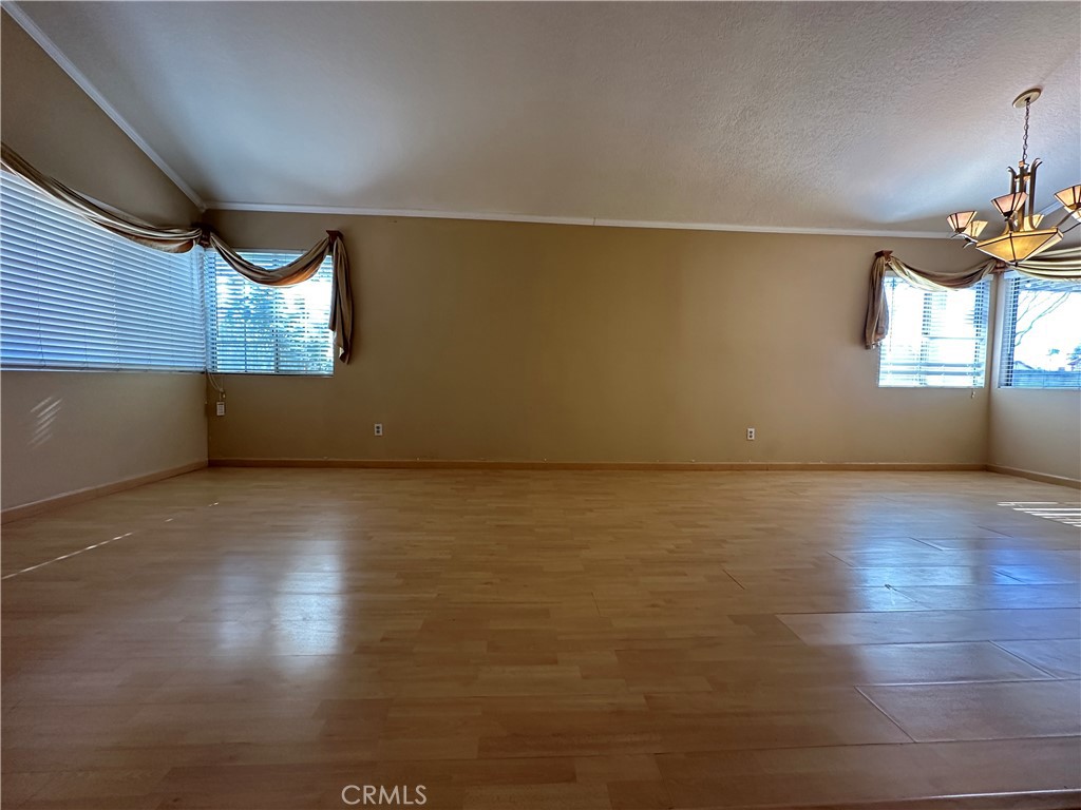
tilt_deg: -2.6
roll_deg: -1.2
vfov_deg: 85.7
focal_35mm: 14
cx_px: 540
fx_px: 437
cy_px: 405
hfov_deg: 102.1
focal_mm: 2.22
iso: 200
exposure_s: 1/120
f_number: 2.2
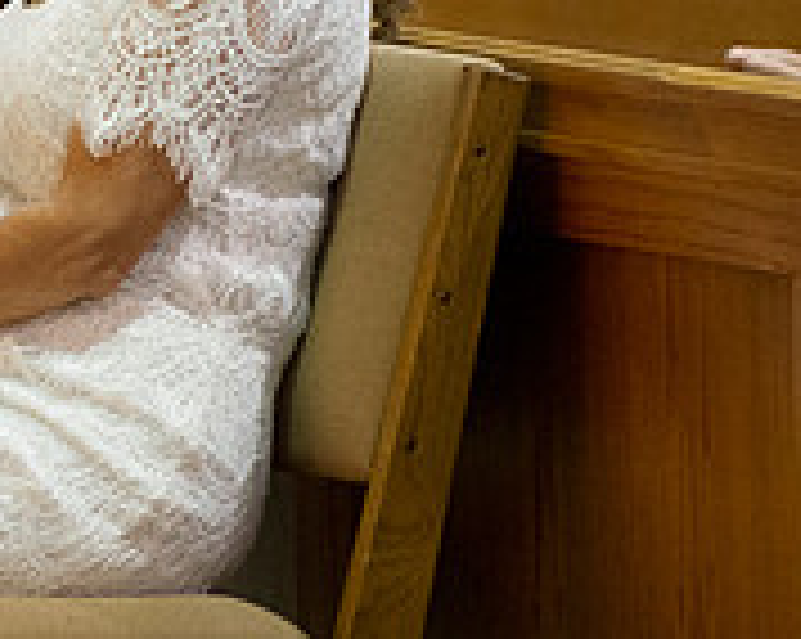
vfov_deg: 2.5
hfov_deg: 3.2
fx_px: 14492
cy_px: 112
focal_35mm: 612
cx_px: -140
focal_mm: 200
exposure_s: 1/160
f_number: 2.8
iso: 5000
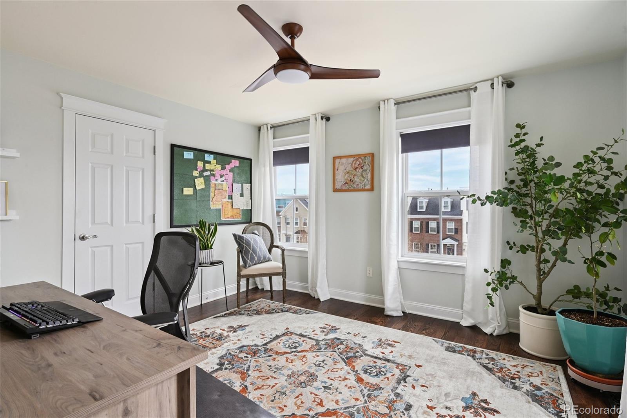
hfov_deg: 93.3
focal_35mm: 17
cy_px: 209
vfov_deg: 70.4
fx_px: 296
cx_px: 314
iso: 400
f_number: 10
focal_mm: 17
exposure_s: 1/60
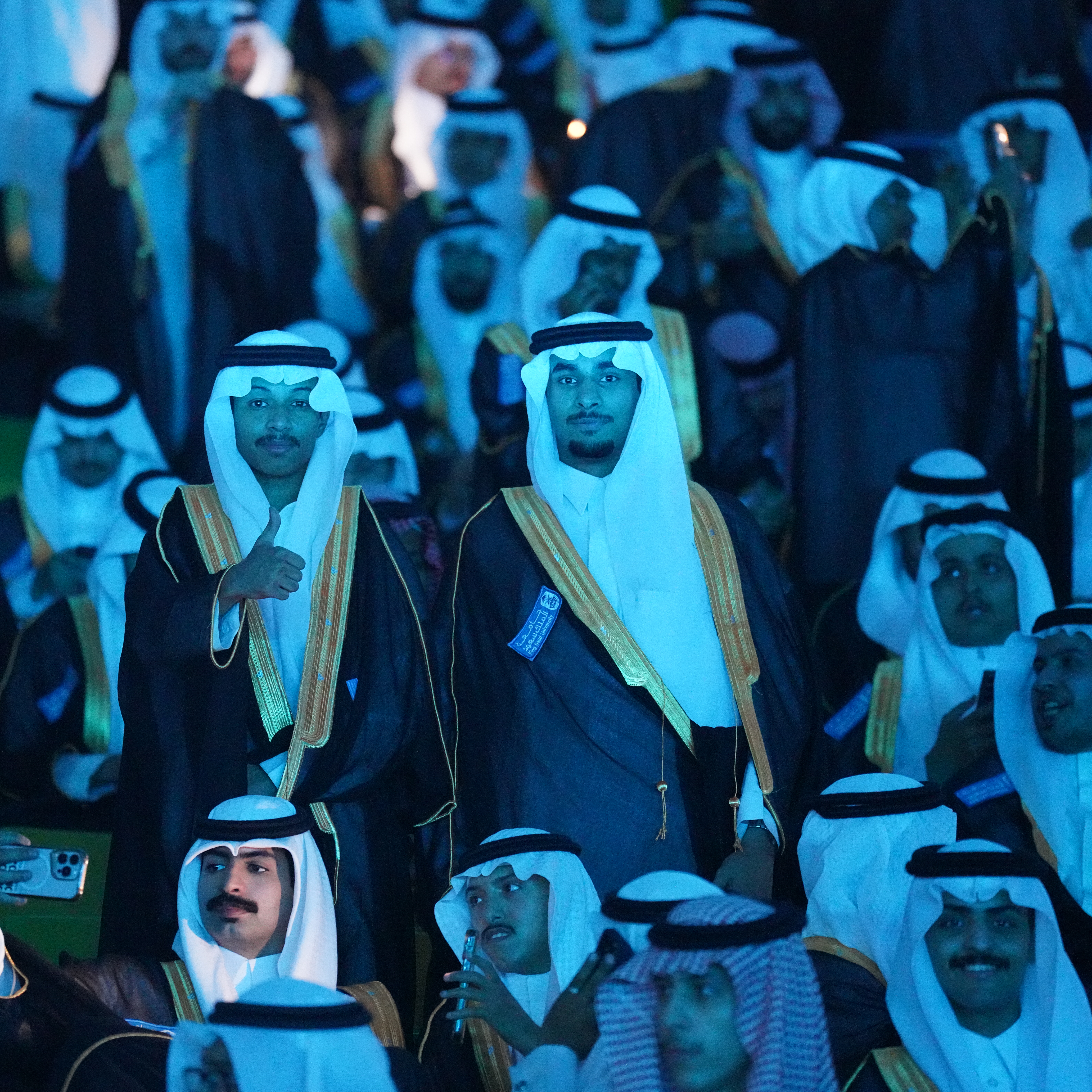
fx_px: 9137
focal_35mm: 256
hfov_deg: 6.8
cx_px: 427
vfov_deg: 6.8
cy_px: 547
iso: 12800
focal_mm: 200
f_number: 3.2
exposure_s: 1/125
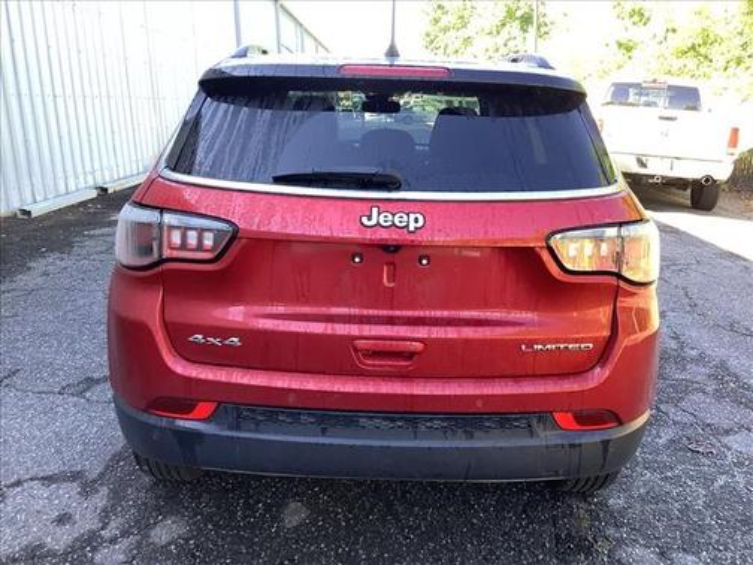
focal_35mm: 31
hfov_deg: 58.4
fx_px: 674
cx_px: 376
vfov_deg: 45.4
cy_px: 282
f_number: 2.4
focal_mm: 3.3
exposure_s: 1/120
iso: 80
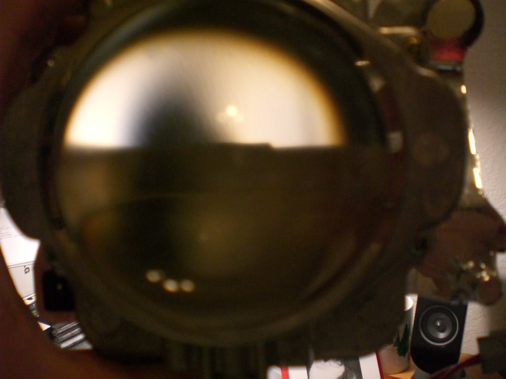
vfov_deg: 37.7
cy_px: 190
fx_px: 555
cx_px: 253
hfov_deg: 49.0
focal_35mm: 38
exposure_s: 1/60
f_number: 3.1
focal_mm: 6.3
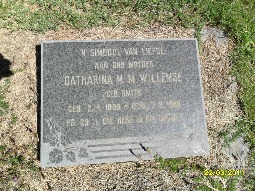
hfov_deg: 65.3
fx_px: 199
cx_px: 128
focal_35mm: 27
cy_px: 96
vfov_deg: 51.4
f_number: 3.5
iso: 100
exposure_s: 1/1000
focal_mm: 4.9
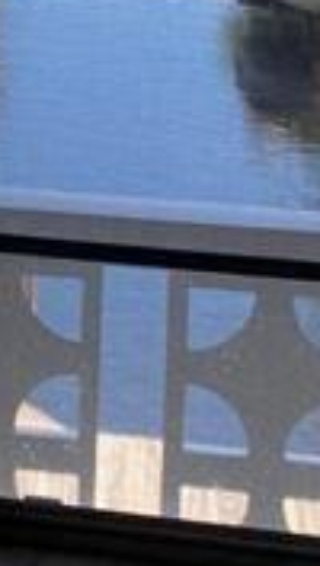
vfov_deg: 21.1
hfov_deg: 11.9
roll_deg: -2.8
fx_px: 1443
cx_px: -214
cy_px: -54
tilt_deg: -3.4
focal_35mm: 96
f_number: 1.8
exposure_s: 1/654
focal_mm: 4.25
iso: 32
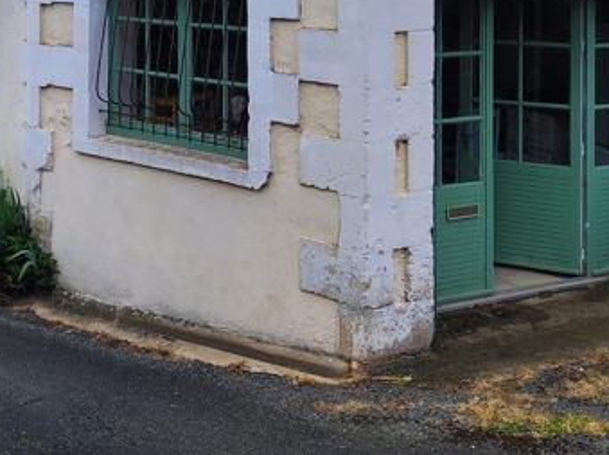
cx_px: 199
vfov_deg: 22.9
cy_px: -79
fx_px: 1036
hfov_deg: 32.5
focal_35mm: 59
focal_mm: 4.7
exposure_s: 1/1073
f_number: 1.79
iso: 50
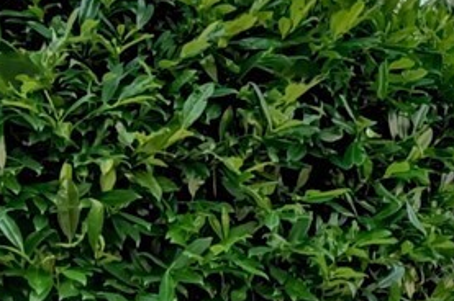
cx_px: 1027
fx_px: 1159
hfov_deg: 15.2
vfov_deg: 14.8
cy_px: 145
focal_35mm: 92
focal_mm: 10
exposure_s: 1/250
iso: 3200
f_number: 11
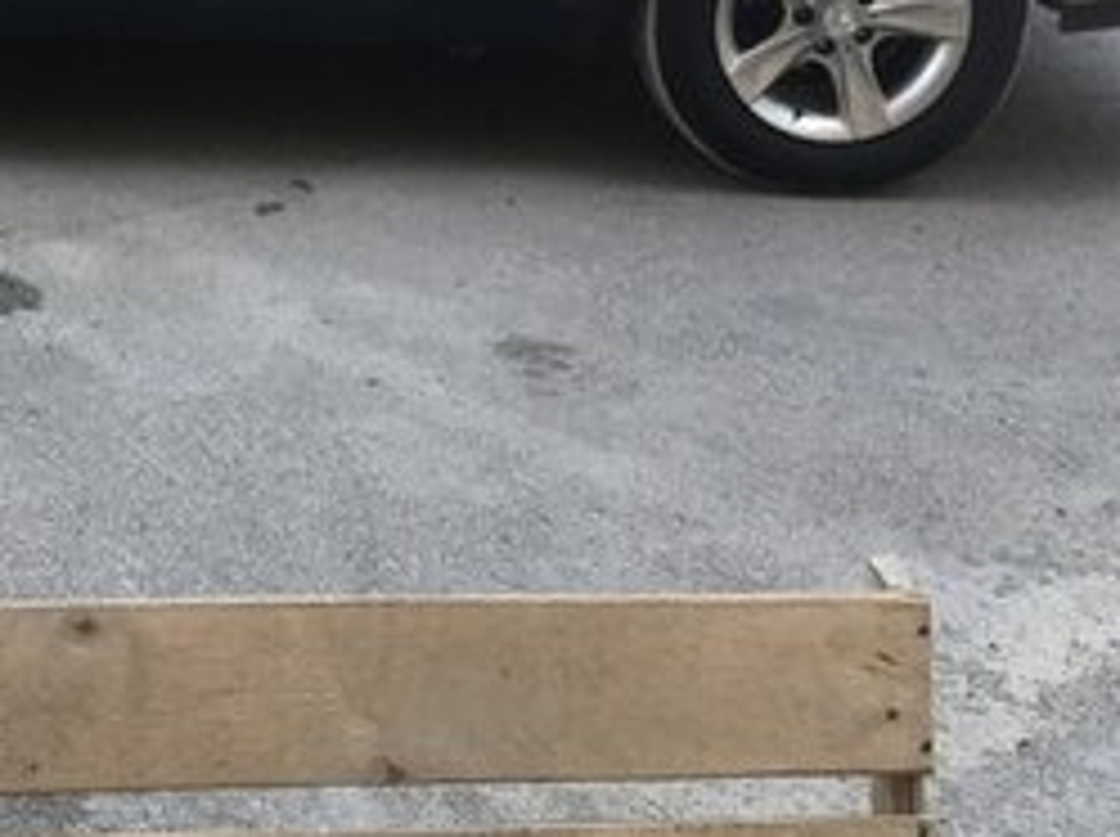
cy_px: -182
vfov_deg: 18.1
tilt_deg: -14.9
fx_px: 2488
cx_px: 99
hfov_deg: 24.6
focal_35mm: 77
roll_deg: -0.9
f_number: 2.2
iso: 32
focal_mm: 4.15
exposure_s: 1/100
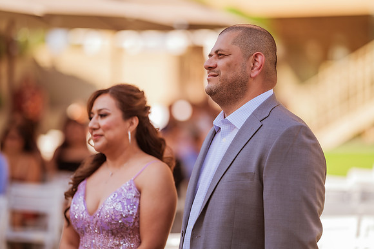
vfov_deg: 10.1
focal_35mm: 135
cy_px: 124
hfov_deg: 15.2
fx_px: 1402
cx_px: 187
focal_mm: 135
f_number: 1.8
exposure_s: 1/1250
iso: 125
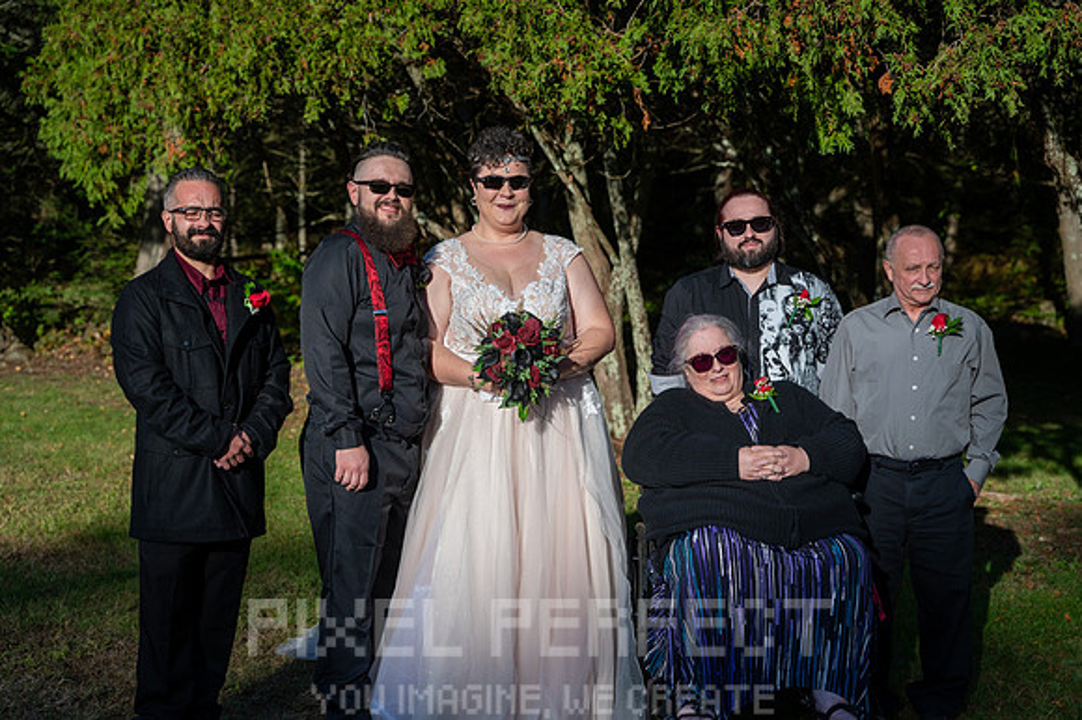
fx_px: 1772
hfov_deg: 34.0
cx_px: 541
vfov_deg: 23.0
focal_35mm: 59
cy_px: 360
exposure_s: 1/8000
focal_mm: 59
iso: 800
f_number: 4
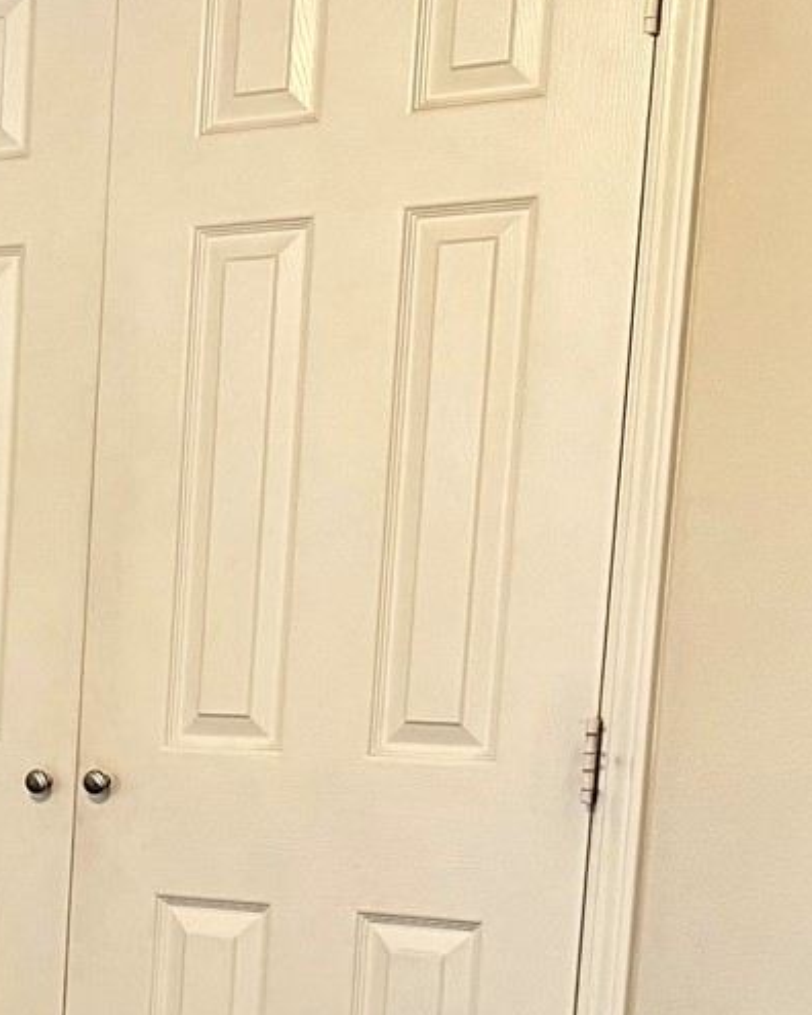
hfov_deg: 13.1
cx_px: -947
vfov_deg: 19.0
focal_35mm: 97
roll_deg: +1.1
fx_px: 2914
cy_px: 1101
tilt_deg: -10.8
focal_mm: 6.76
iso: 400
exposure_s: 1/60
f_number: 1.78
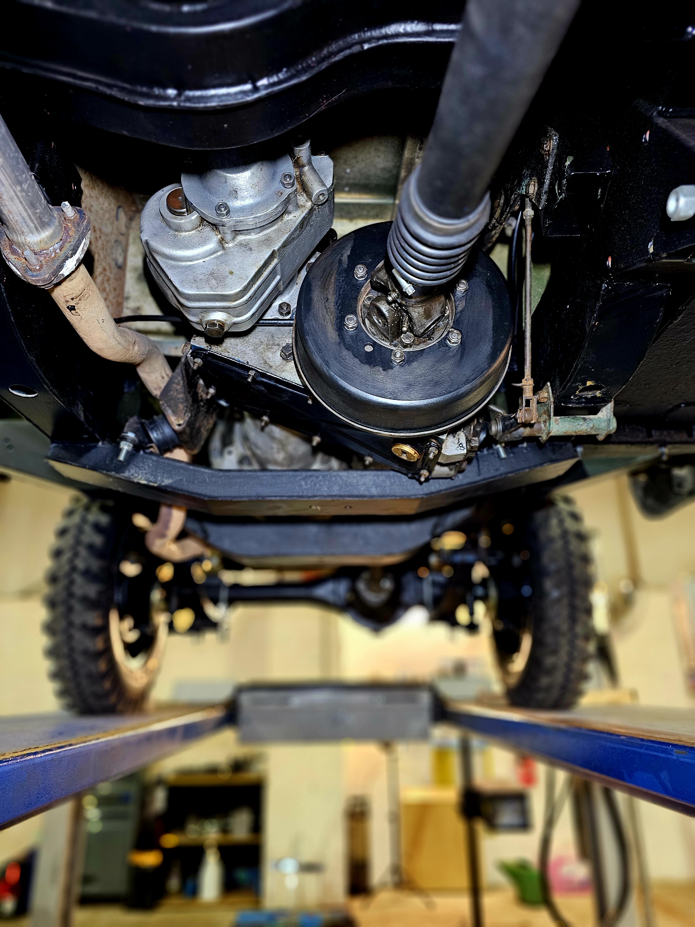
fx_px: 616
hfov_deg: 58.9
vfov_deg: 73.9
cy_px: 464
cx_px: 348
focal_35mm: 23
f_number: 1.7
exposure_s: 1/25.1
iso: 640
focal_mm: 6.3
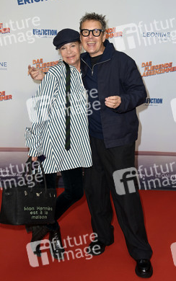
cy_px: 142
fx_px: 360
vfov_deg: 42.6
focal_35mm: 47
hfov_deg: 27.4
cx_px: 84
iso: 640
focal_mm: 45
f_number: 5.6
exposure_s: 1/250
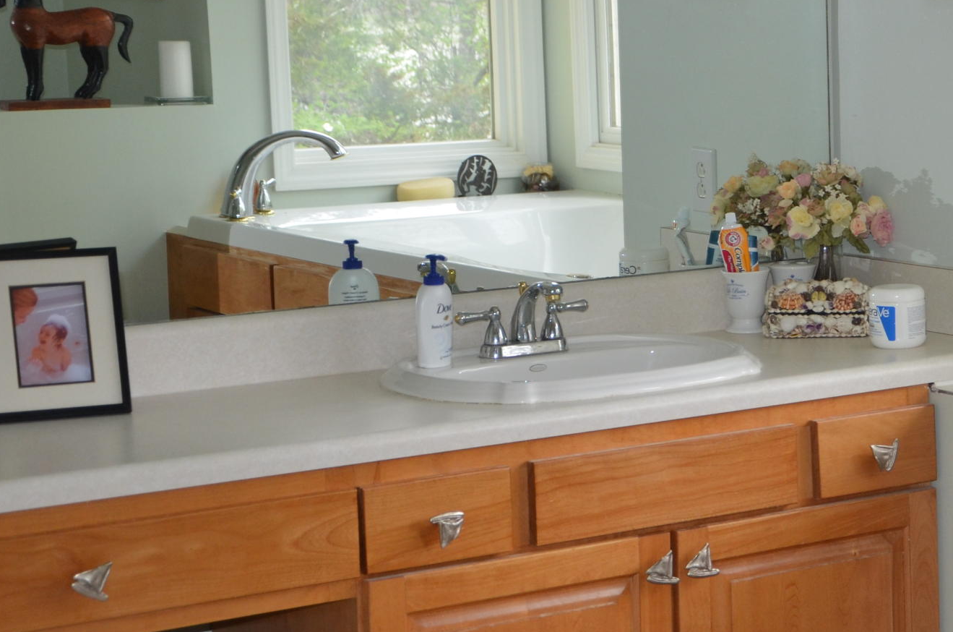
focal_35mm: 116
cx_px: 1077
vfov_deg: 11.8
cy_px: 265
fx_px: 3065
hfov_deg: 17.0
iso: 400
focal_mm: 34
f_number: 4.2
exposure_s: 1/125
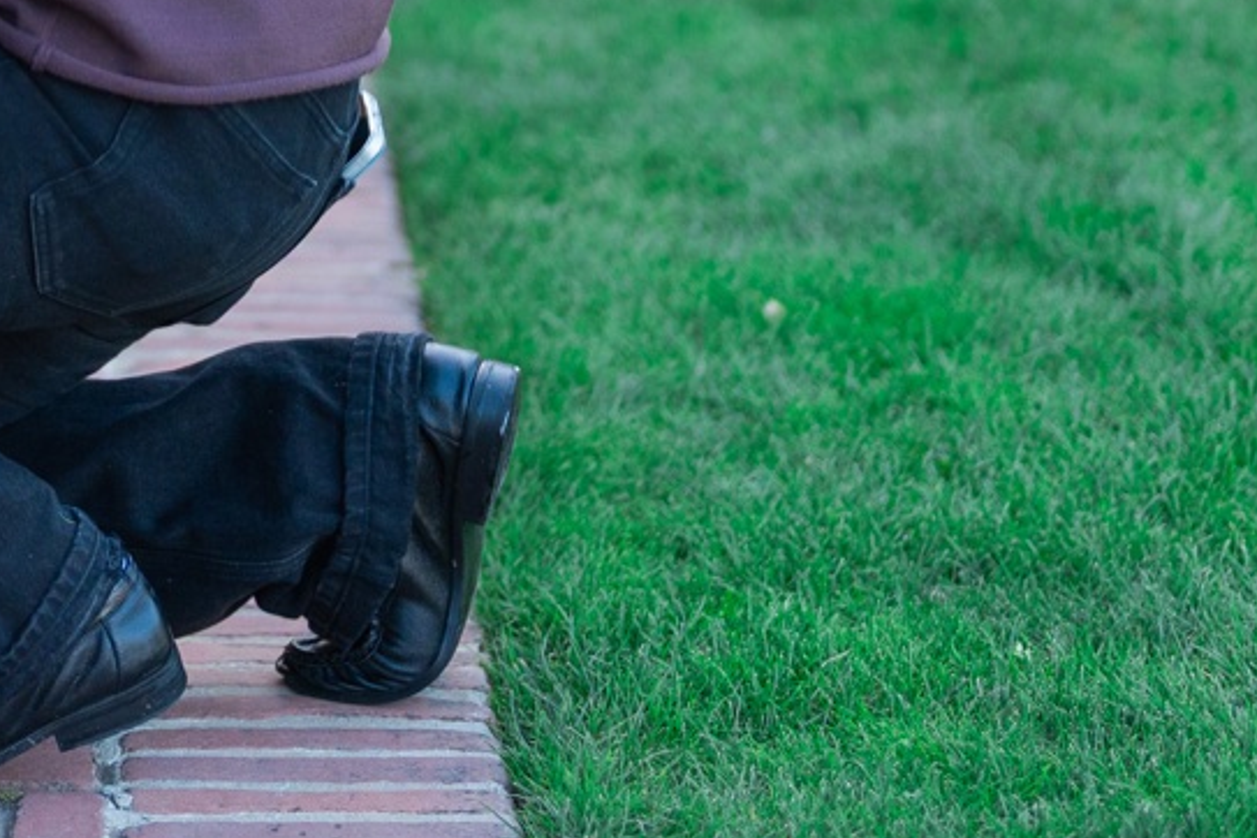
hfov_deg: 11.0
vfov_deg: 7.3
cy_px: -622
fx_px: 6424
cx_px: -241
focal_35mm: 184
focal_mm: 50
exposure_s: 1/500
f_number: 1.2
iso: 640
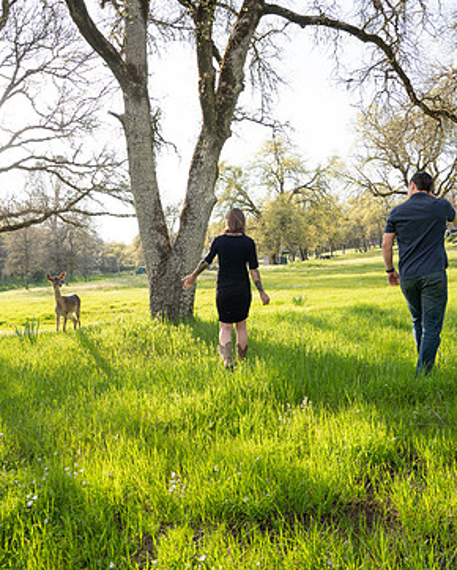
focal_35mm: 28
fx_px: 473
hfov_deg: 51.6
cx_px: 227
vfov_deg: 61.9
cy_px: 246
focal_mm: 24
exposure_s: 1/250
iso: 200
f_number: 5
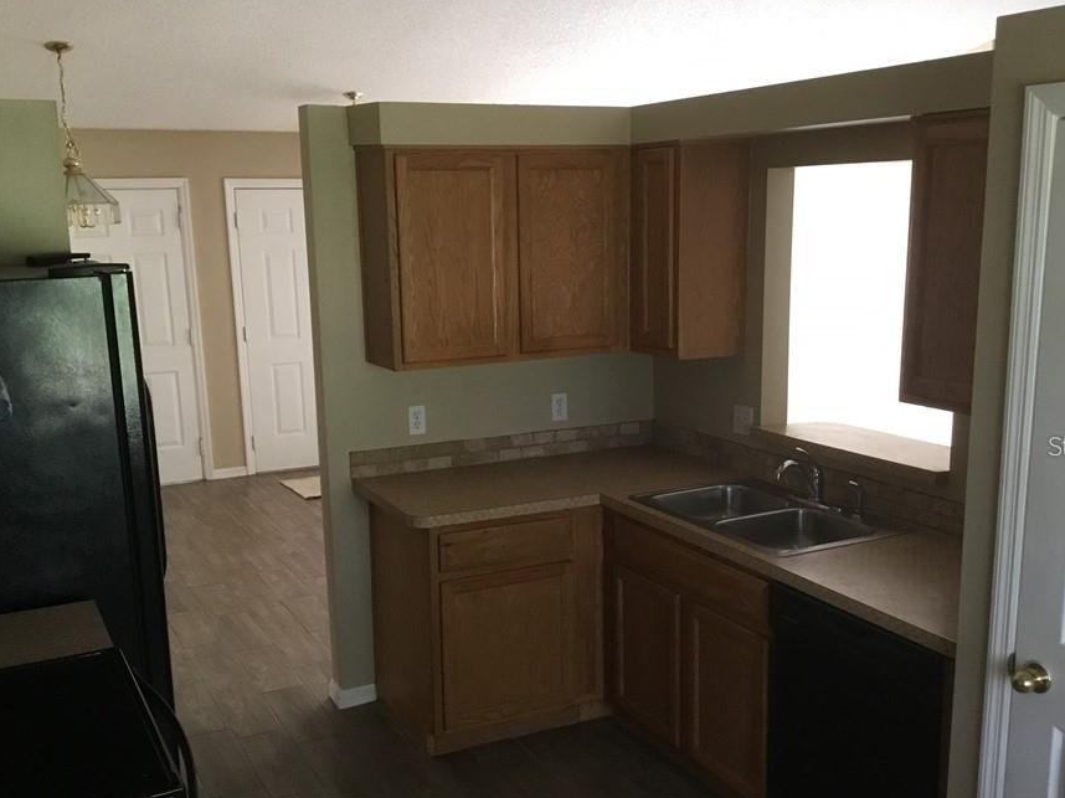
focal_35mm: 37
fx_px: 1138
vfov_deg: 38.6
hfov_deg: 50.2
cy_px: 446
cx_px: 530
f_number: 2.4
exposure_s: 1/30
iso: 160
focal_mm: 3.3
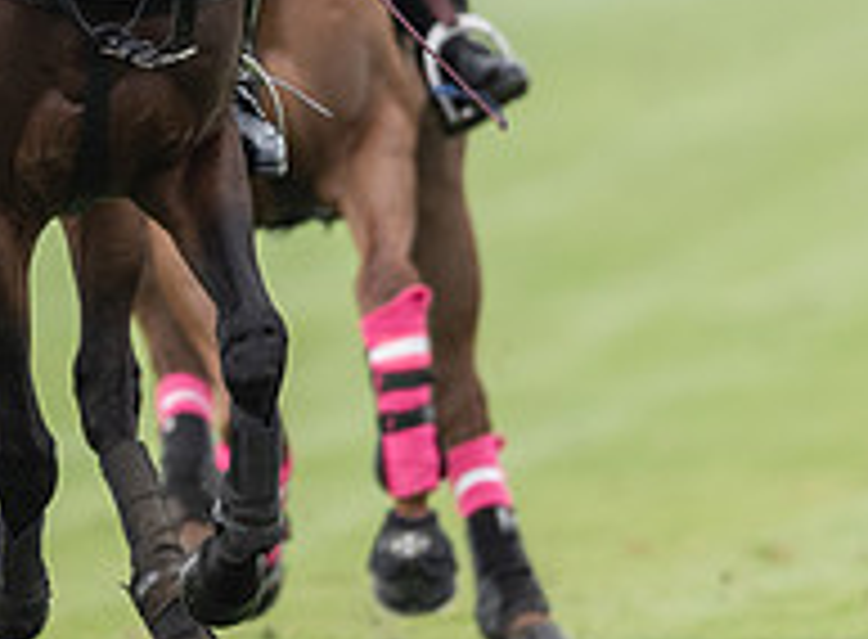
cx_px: -200
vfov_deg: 0.8
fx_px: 46323
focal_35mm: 1860
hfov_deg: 1.1
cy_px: 47
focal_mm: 500
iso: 800
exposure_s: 1/1250
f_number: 4
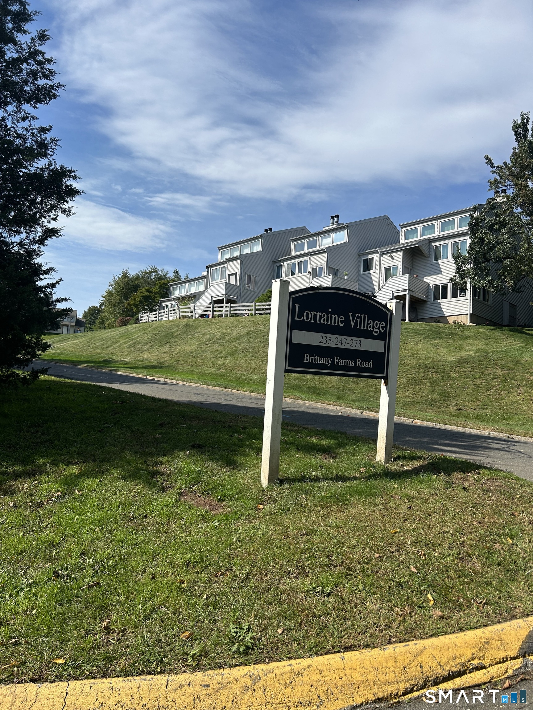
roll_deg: -2.8
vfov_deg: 67.3
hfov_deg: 53.1
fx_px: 534
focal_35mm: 26
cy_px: 355
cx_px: 266
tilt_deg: +7.1
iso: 50
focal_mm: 5.7
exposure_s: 1/4630
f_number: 1.5
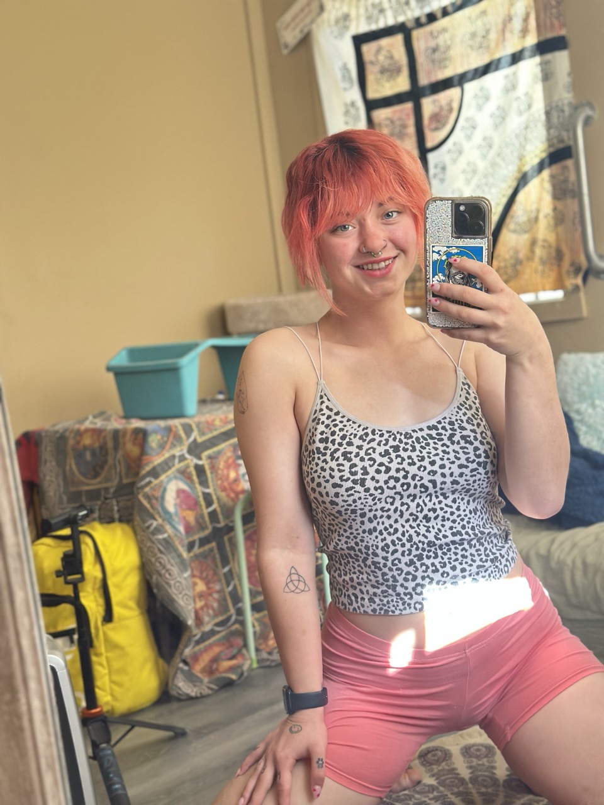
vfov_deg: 39.7
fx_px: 1117
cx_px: 302
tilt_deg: -11.8
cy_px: 402
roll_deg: +9.5
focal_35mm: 48
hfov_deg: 30.3
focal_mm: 6.86
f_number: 1.78
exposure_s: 1/60
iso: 320
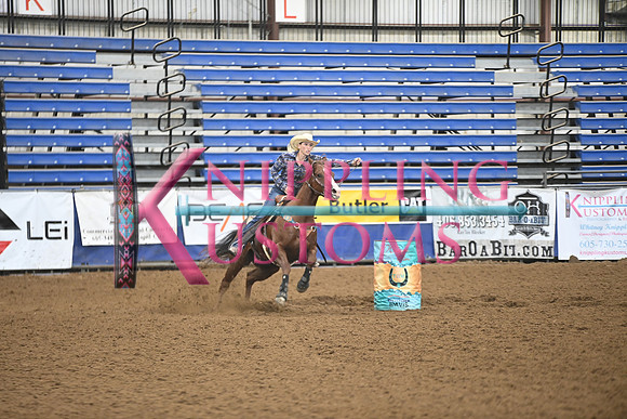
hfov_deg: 10.3
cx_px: 314
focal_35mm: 200
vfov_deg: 6.9
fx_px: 3484
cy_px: 210
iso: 3200
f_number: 2.8
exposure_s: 1/250
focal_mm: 200
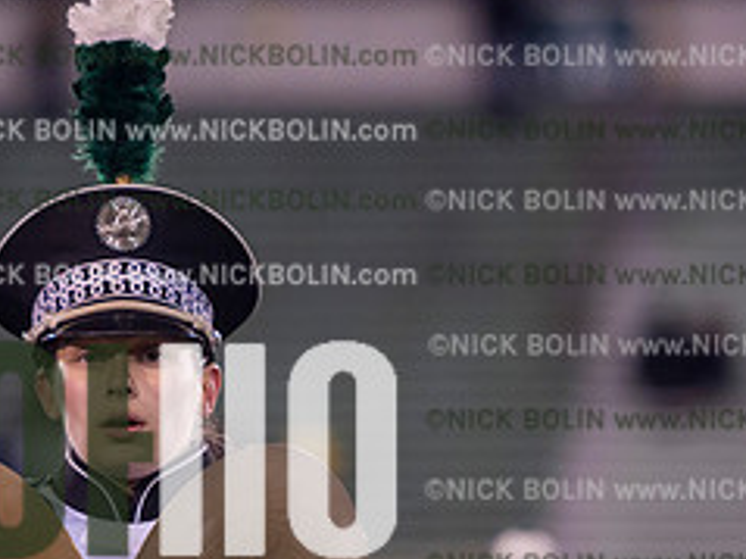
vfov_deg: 3.4
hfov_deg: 4.6
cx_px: 175
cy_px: 492
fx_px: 9305
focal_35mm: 432
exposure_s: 1/1250
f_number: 2.8
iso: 2500
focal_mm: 185
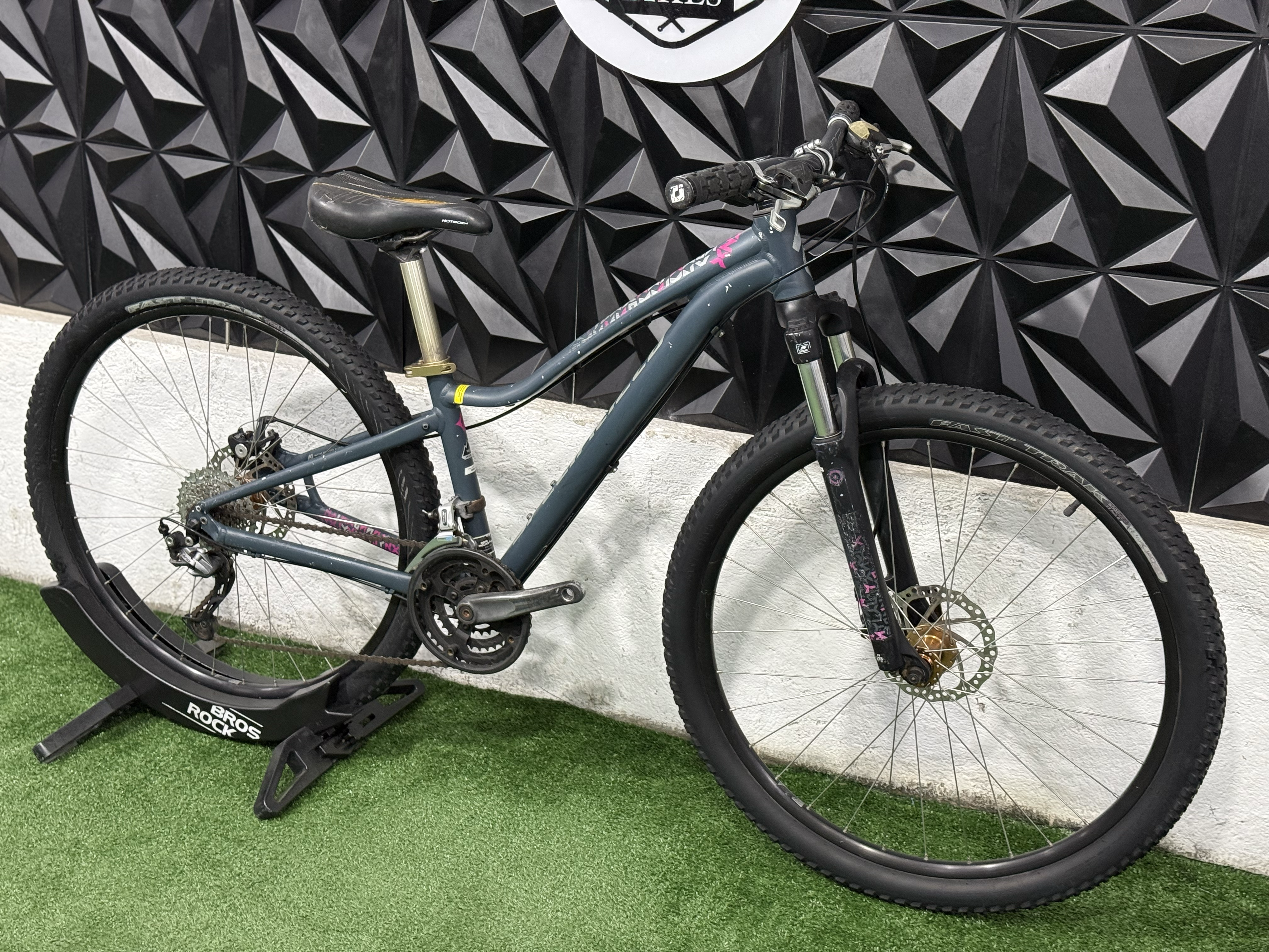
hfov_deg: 39.7
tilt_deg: -19.2
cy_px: 476
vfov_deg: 30.3
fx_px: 1760
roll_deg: -1.9
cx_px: 634
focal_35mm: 48
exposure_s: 1/60
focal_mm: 6.76
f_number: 1.78
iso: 200
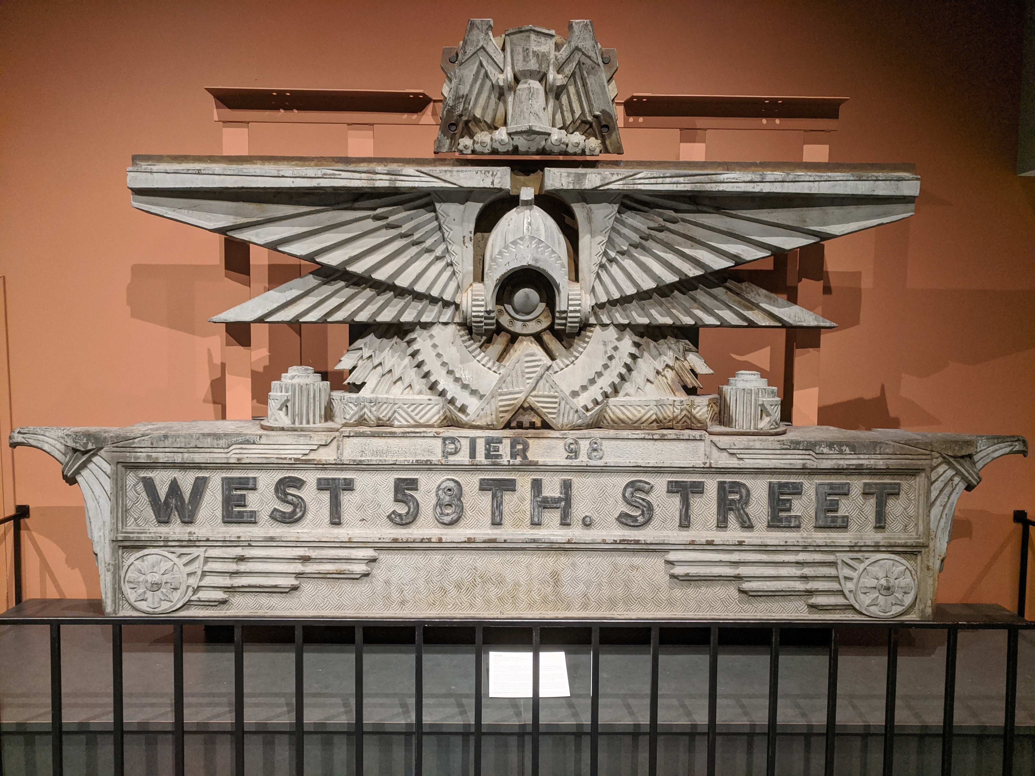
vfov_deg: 53.1
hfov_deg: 67.3
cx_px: 518
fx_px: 777
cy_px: 388
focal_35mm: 26
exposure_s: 1/30
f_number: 2
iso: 767
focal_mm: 4.67
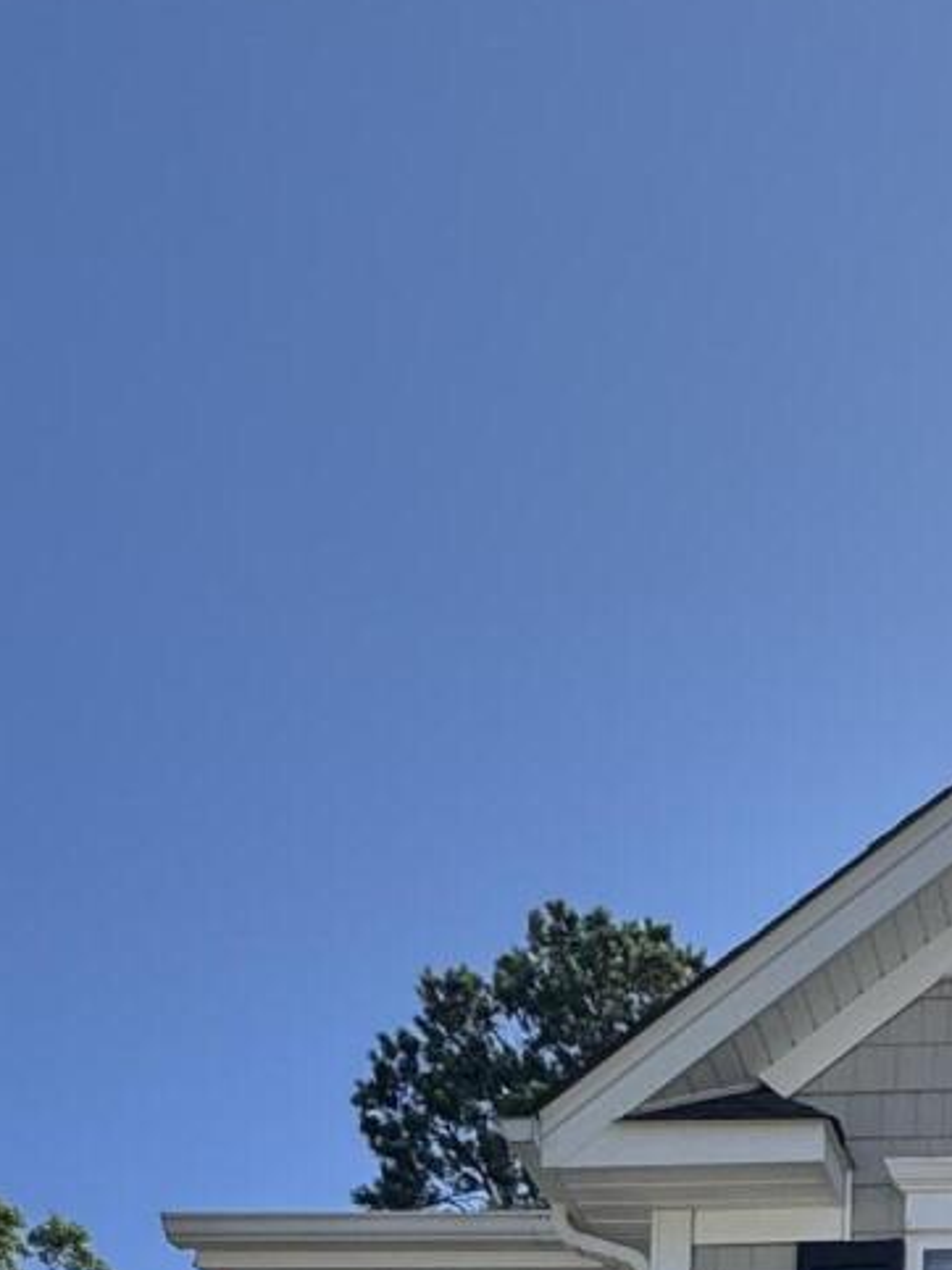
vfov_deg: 21.8
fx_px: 2128
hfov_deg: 21.9
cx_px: 1333
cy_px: 2256
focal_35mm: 58
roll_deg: +0.8
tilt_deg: +6.0
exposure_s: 1/821
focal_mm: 2.22
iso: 40
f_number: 2.2
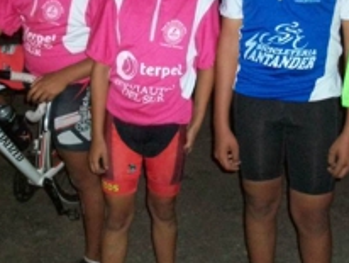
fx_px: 626
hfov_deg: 31.1
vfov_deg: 23.5
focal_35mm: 62
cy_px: 70
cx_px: 191
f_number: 2.8
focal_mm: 5.7
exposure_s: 1/60
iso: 400
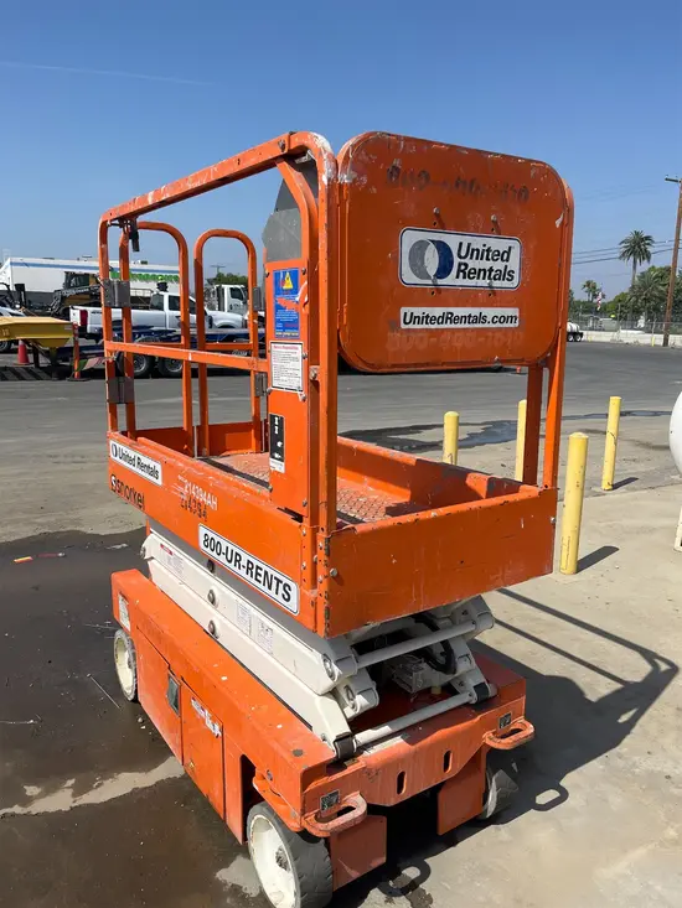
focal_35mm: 26
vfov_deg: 67.3
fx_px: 683
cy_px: 454
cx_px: 341
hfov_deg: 53.1
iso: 50
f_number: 1.6
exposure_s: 1/4484
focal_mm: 5.1
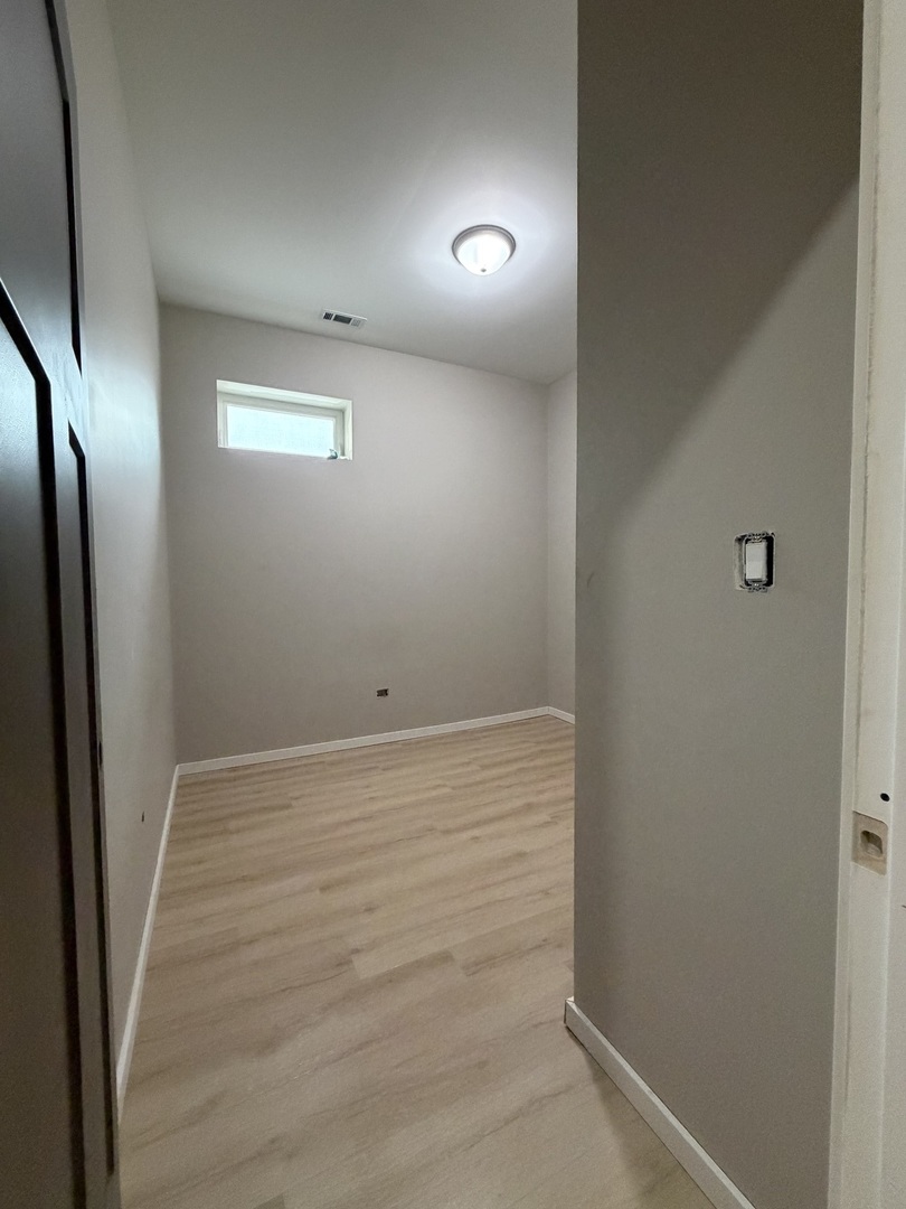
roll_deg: +0.5
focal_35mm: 14
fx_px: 489
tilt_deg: -2.4
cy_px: 604
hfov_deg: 85.7
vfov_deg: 102.1
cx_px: 453
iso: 500
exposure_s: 1/60
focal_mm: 2.22
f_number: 2.2
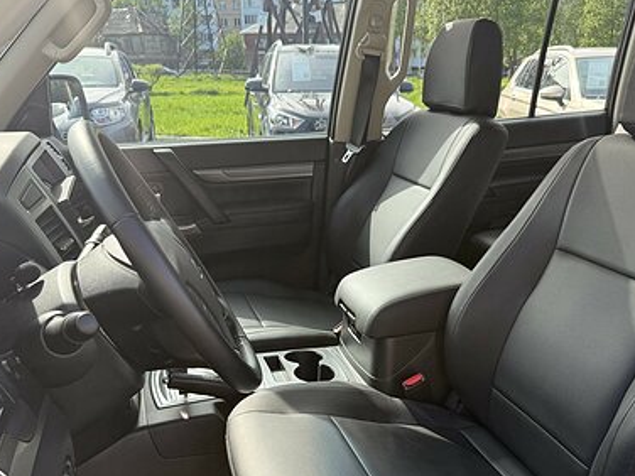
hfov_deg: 52.5
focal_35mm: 35
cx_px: 356
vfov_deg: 40.0
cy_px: 330
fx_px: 642
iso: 100
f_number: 1.78
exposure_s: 1/677
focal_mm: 6.76
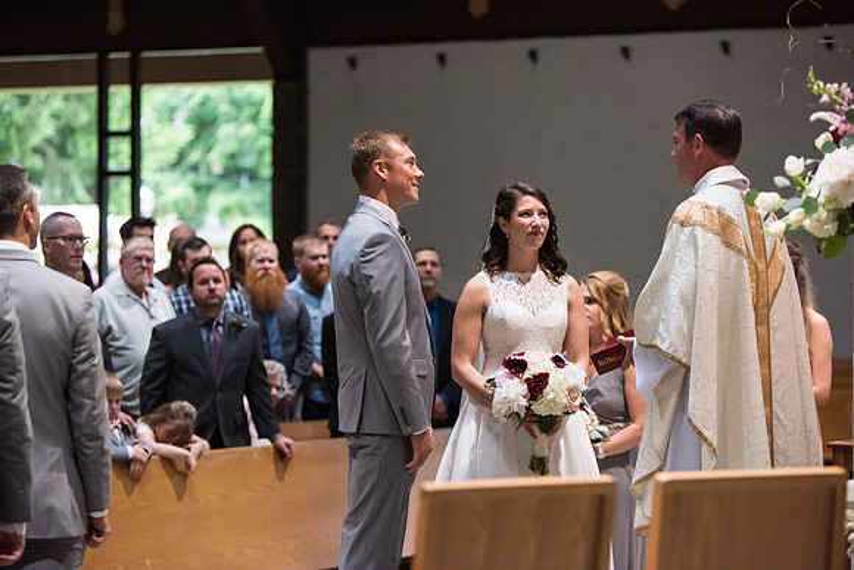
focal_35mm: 130
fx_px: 3084
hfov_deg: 15.8
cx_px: 427
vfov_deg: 10.6
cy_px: 285
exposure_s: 1/320
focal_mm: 130
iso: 2500
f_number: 3.5
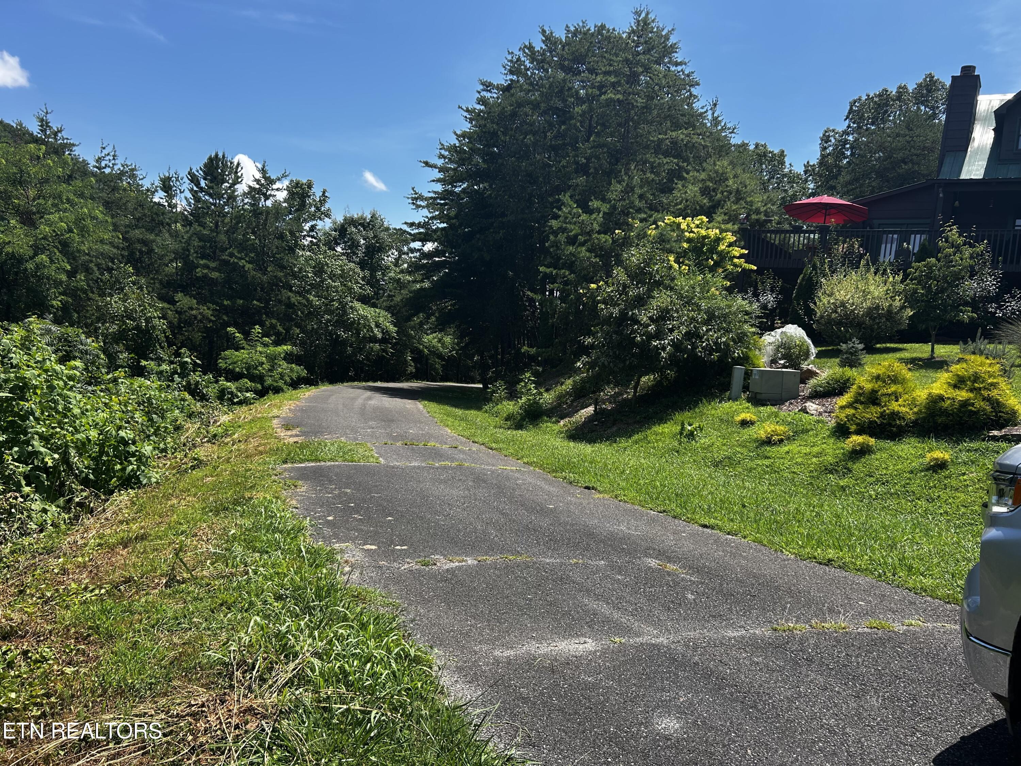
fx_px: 767
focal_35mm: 26
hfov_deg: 67.3
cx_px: 510
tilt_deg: -3.3
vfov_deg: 53.1
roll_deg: -5.6
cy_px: 383
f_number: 1.5
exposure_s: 1/2841
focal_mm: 5.7
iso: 50
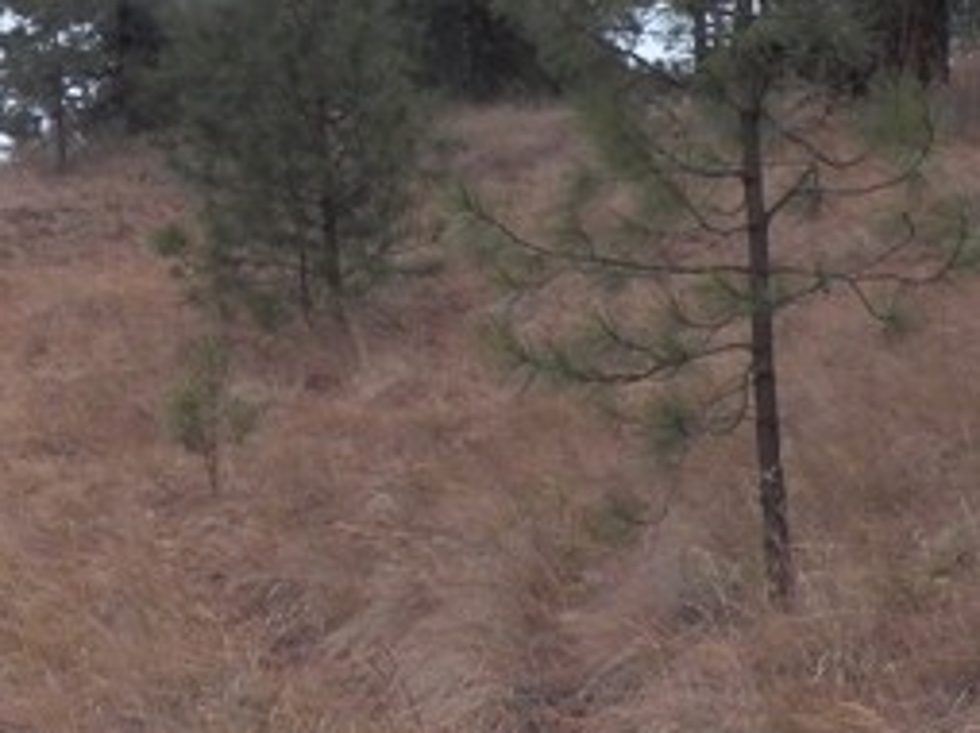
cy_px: 336
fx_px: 3196
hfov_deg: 17.2
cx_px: 123
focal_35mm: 113
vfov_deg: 13.1
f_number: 3.6
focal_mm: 4.9
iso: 125
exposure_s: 1/200
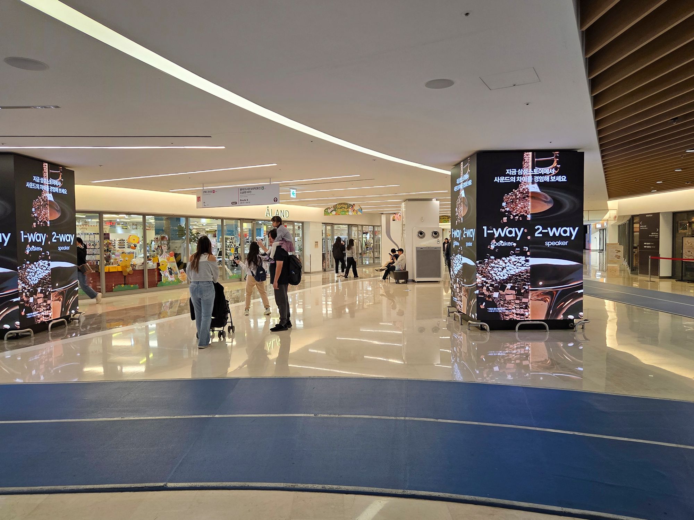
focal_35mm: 23
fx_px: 461
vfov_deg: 58.9
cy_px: 260
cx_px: 347
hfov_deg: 73.9
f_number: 1.8
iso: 125
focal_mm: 5.4
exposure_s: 1/120
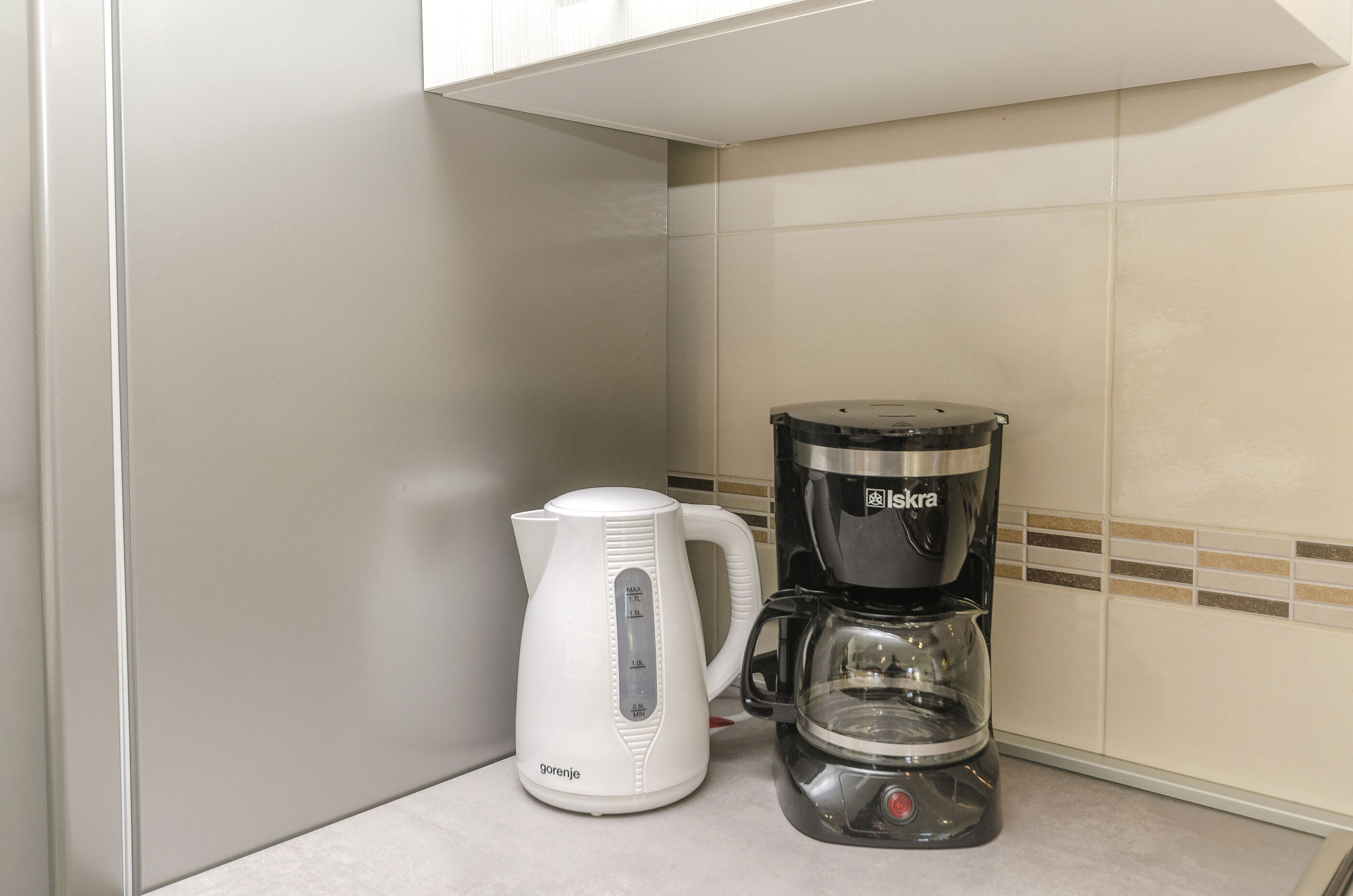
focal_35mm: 30
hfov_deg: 62.0
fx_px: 1125
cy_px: 448
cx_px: 676
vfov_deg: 43.4
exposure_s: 1/80
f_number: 7.1
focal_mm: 20
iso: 125
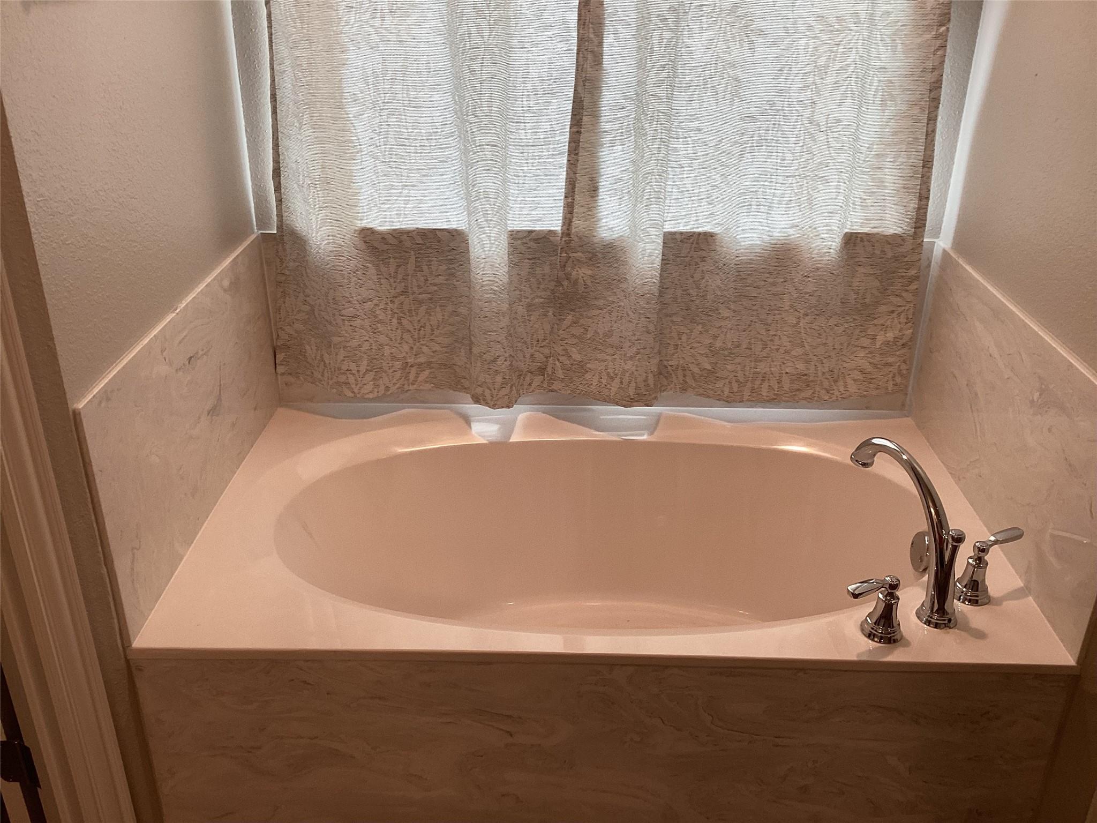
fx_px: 982
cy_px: 412
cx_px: 548
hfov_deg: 58.4
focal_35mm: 31
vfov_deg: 45.4
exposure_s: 1/60
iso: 50
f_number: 2.4
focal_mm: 3.3
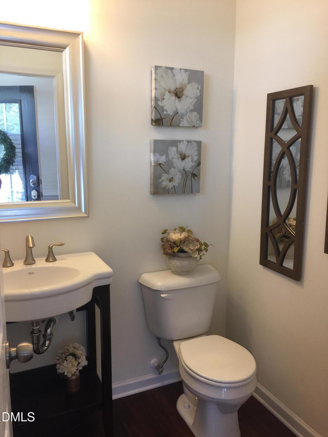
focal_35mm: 29
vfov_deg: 61.7
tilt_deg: -7.8
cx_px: 164
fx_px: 366
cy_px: 218
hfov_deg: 48.2
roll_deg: -0.8
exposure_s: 1/30
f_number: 2.2
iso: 40
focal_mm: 4.15
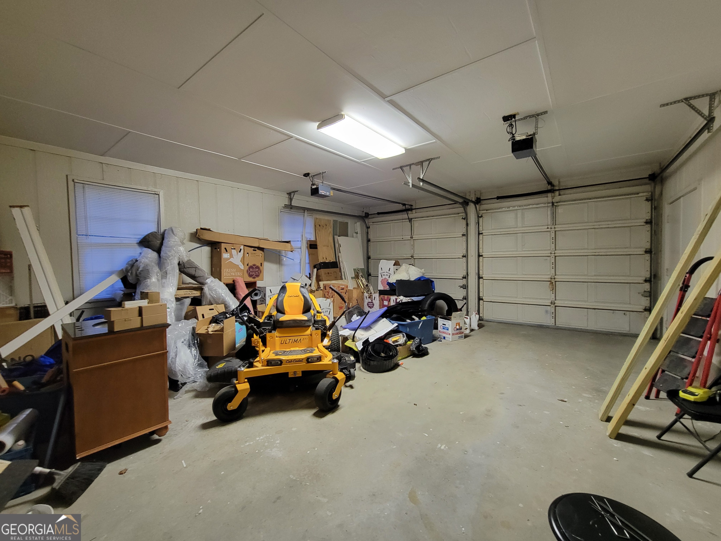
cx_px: 360
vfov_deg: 89.9
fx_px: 271
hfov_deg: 106.2
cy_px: 270
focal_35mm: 13
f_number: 2.2
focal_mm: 2.2
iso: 500
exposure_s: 1/30
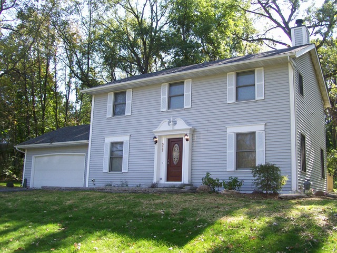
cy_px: 126
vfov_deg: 39.7
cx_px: 168
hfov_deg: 51.4
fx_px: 350
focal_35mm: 36
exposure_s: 1/279
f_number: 2.7
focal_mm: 6
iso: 80
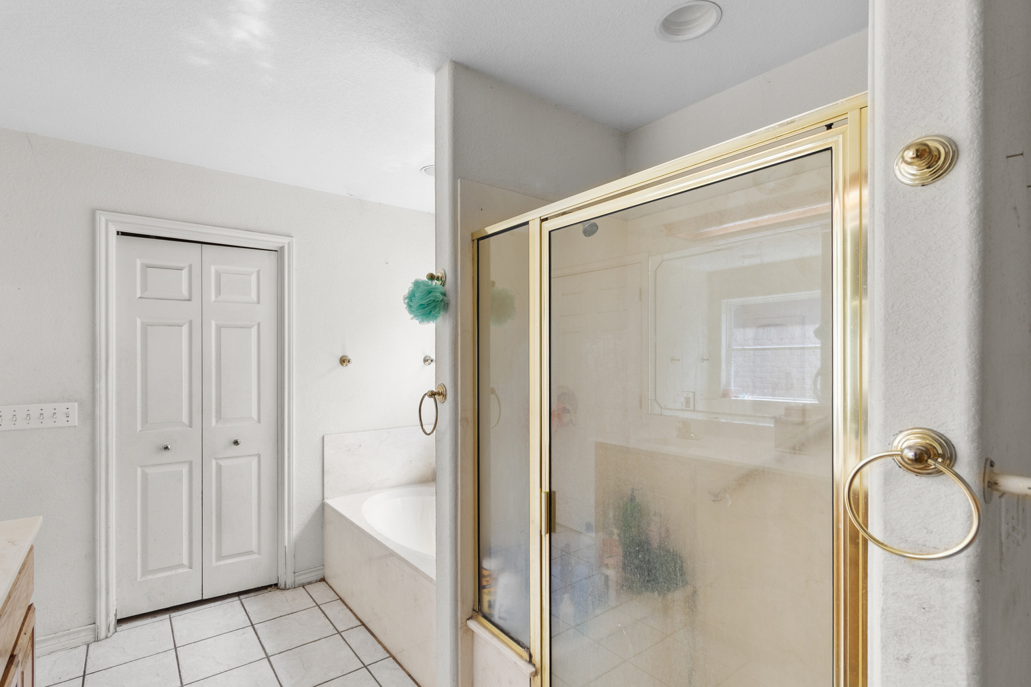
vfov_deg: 73.7
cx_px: 486
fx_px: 458
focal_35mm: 16
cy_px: 350
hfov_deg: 96.6
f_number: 5
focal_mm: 10
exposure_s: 1/160
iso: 100
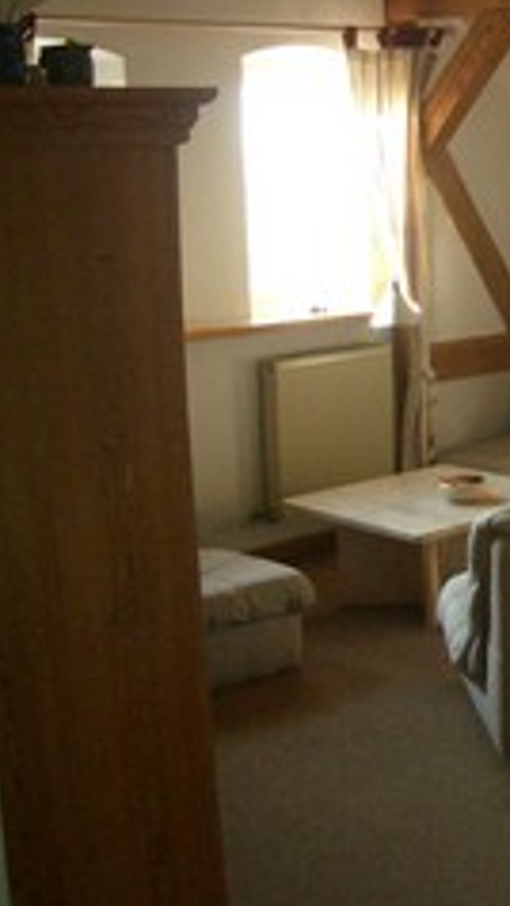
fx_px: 1538
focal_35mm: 64
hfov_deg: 17.4
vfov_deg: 32.7
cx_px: 712
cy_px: 365
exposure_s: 1/100
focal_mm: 5.8
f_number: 2.6
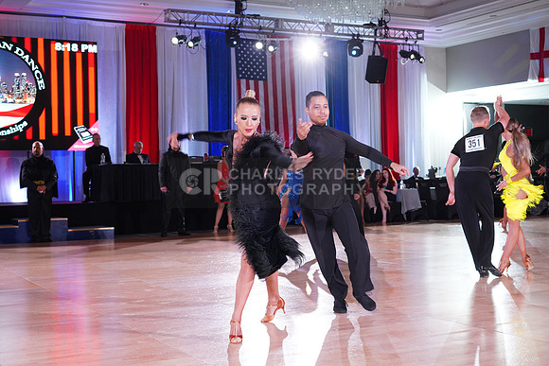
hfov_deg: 39.6
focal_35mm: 50
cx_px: 274
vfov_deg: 27.0
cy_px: 183
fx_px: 763
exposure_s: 1/160
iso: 1600
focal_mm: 50
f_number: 5
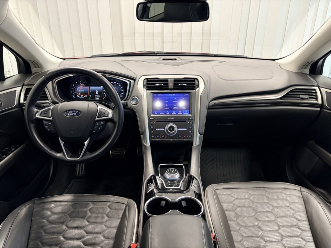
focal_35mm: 26
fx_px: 249
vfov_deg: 53.1
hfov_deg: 67.3
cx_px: 166
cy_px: 124
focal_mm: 5.96
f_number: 1.6
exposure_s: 1/60
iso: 250
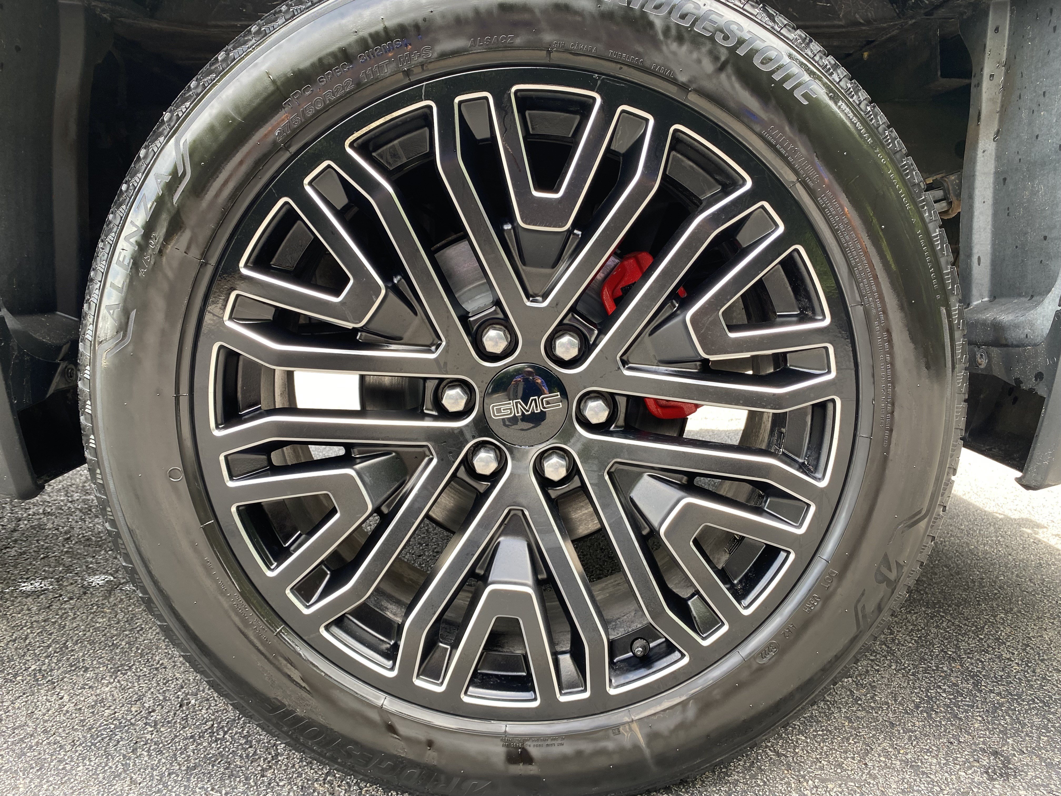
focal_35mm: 26
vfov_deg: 53.1
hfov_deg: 67.3
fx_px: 797
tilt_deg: -8.9
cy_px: 398
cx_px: 530
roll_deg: +0.5
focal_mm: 4.25
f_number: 1.8
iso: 50
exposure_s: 1/122
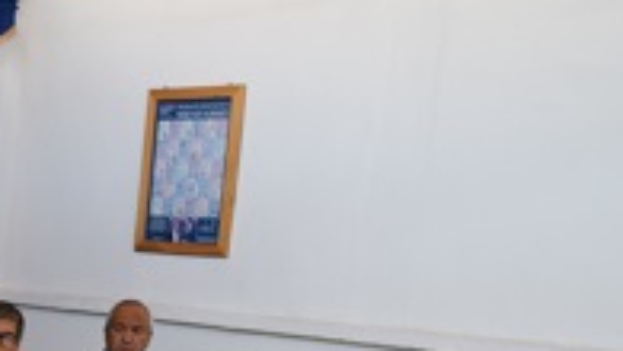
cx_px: -214
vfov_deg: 13.3
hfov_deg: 21.7
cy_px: 504
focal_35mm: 87
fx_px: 1438
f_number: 5
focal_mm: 18
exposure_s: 1/100
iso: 800
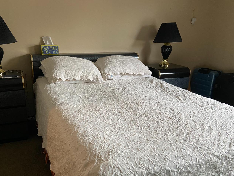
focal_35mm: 31
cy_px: 93
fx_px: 210
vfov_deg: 45.4
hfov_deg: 58.1
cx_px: 100
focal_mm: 4.25
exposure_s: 1/40
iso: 500
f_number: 1.8
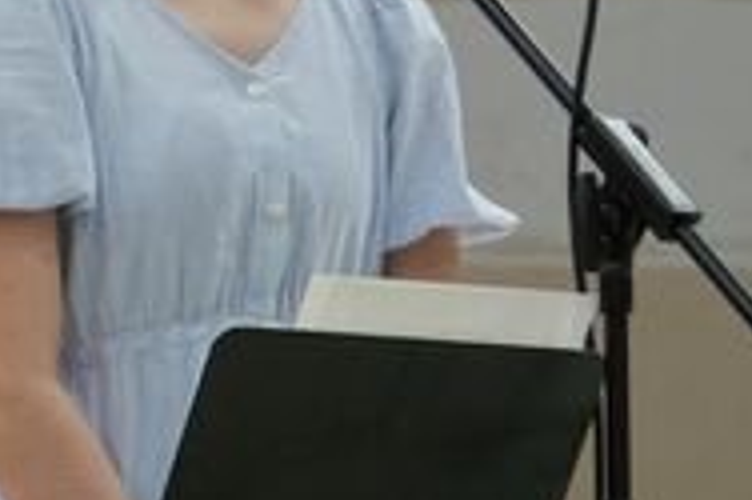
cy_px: 226
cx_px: -1288
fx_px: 9663
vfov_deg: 3.0
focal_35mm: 463
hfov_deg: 4.3
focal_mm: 85
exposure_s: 1/100
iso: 2000
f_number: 5.6
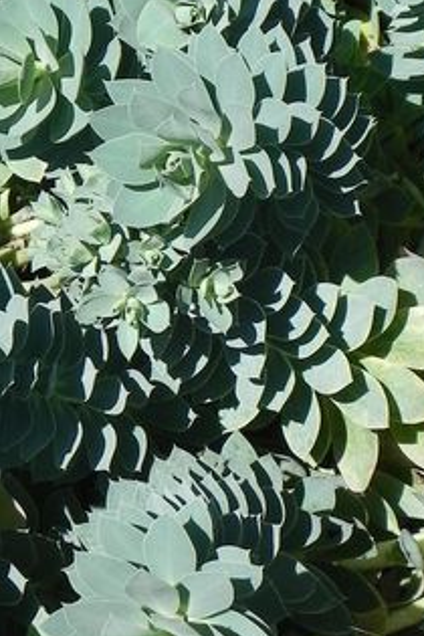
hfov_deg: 8.9
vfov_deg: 13.3
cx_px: 52
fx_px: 2703
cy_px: 42
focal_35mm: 153
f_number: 4.5
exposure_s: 1/1000
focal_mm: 10.3
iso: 160
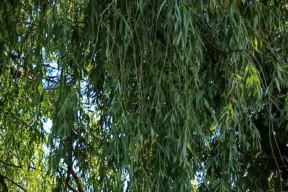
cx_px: -94
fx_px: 832
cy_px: 258
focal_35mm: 104
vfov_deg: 12.7
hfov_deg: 18.2
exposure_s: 1/427
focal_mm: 4.65
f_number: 1.8
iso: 50
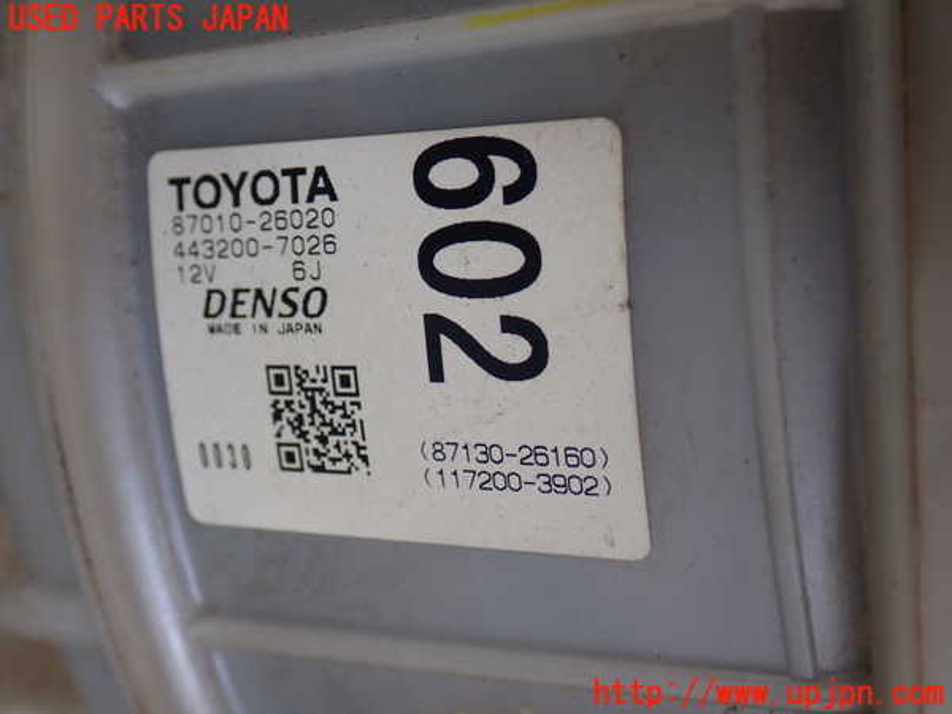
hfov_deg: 38.2
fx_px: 1375
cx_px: 476
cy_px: 357
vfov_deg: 29.1
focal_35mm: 50
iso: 200
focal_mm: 9.01
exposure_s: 1/60
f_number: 3.2
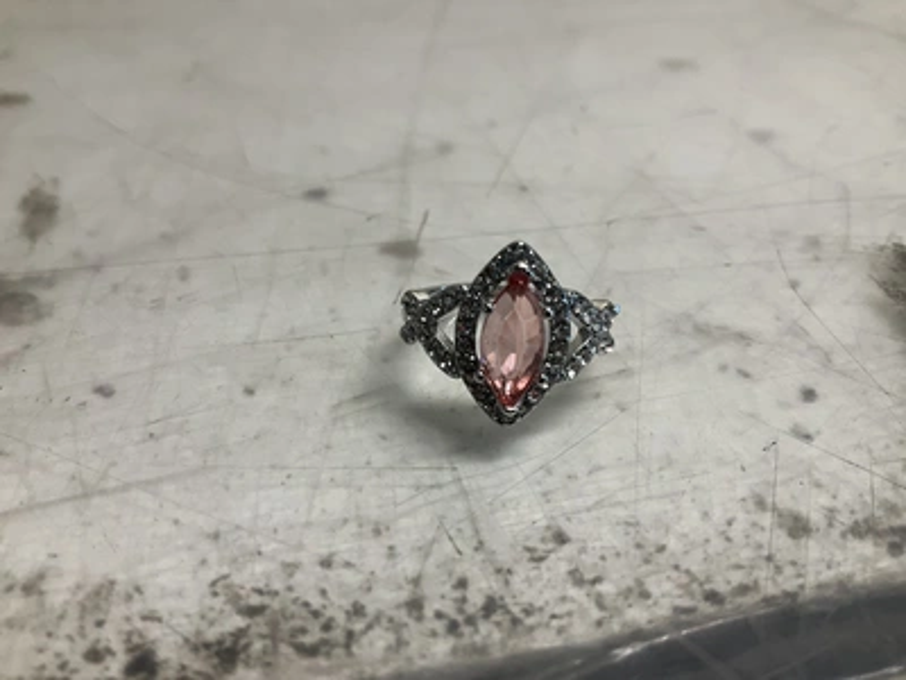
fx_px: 759
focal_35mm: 29
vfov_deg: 48.2
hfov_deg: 61.7
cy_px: 340
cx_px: 453
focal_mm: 3
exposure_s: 1/120
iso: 50
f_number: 1.8
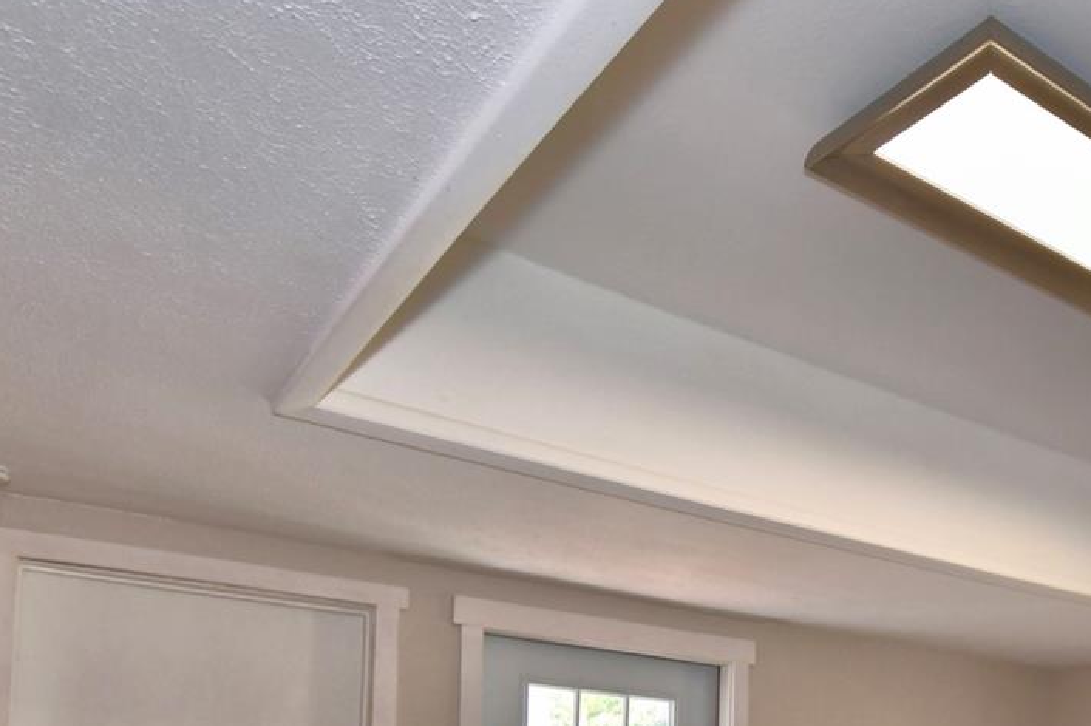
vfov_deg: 33.6
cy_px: 805
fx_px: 1030
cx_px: 926
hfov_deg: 51.1
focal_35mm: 34
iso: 160
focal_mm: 10
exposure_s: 1/60
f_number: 4.5
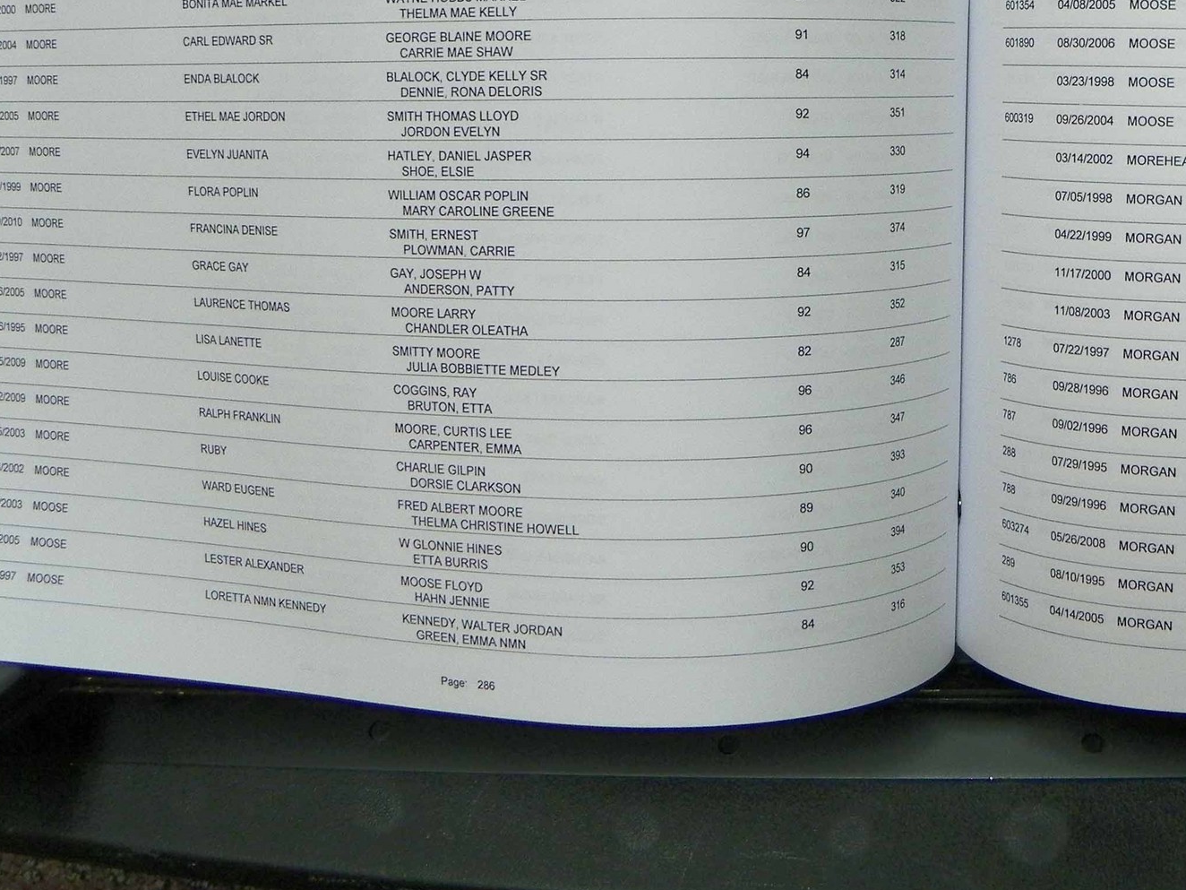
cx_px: 986
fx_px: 1884
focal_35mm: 55
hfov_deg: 33.7
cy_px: 87
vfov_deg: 25.7
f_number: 2.8
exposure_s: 1/30
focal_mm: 4.6
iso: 100
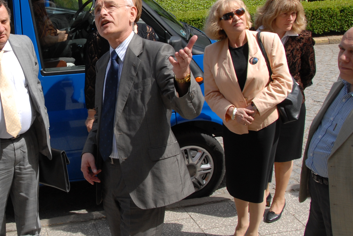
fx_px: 599
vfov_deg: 22.2
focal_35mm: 61
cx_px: 63
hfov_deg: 31.8
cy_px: 76
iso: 200
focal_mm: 22
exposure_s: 1/250
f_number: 8
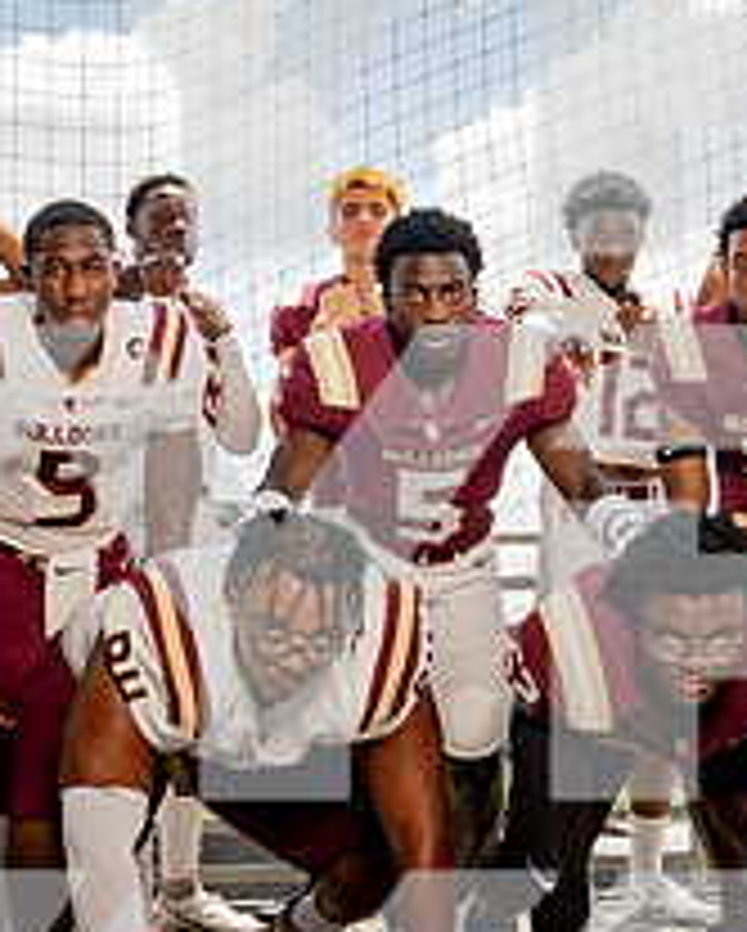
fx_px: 1738
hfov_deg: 24.2
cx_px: 464
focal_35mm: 63
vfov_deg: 29.9
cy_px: 565
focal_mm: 24
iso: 125
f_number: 6.3
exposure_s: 1/200
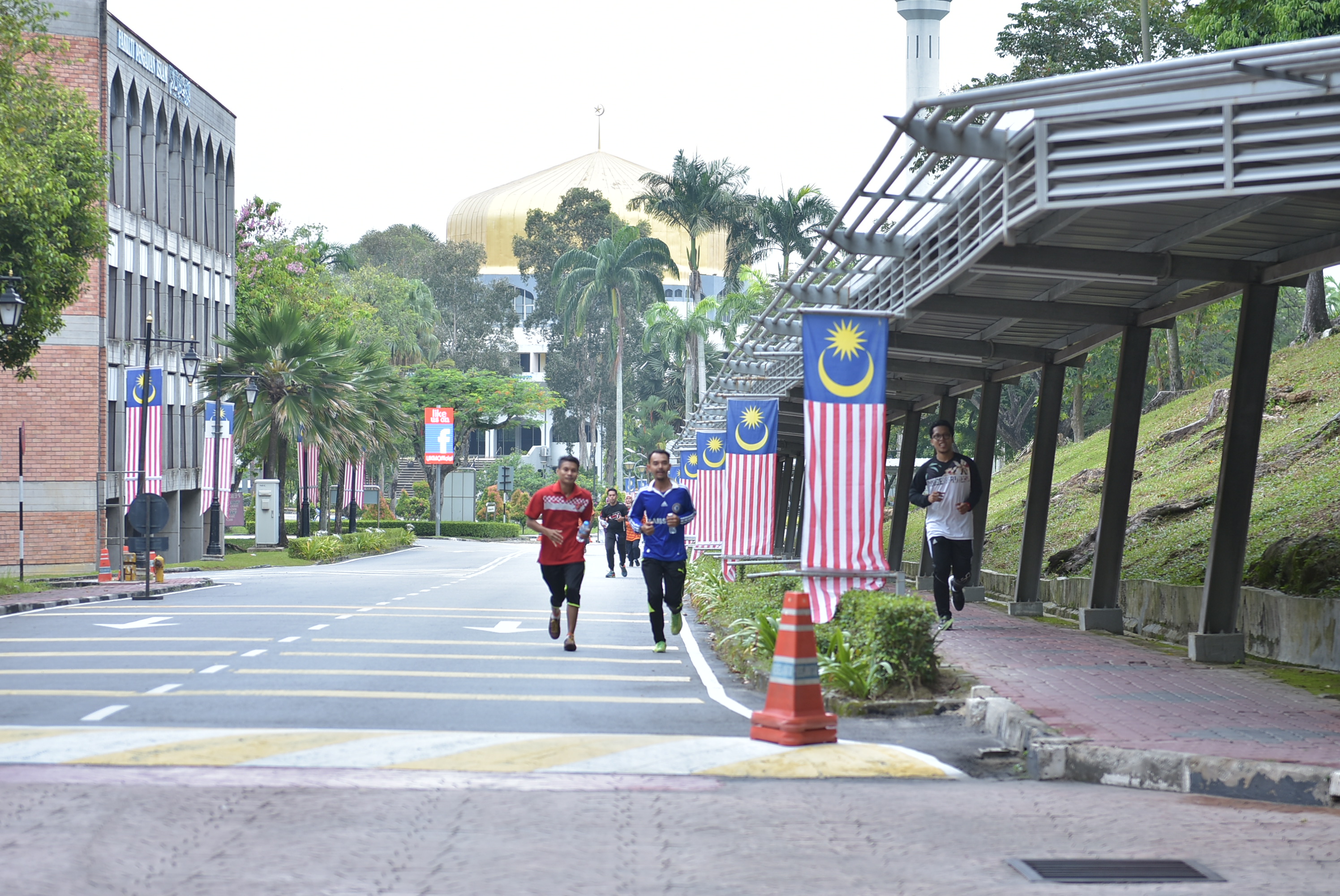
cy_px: 448
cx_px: 670
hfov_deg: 19.4
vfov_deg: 13.1
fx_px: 3911
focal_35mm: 105
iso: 160
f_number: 2.8
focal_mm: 70
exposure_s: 1/320
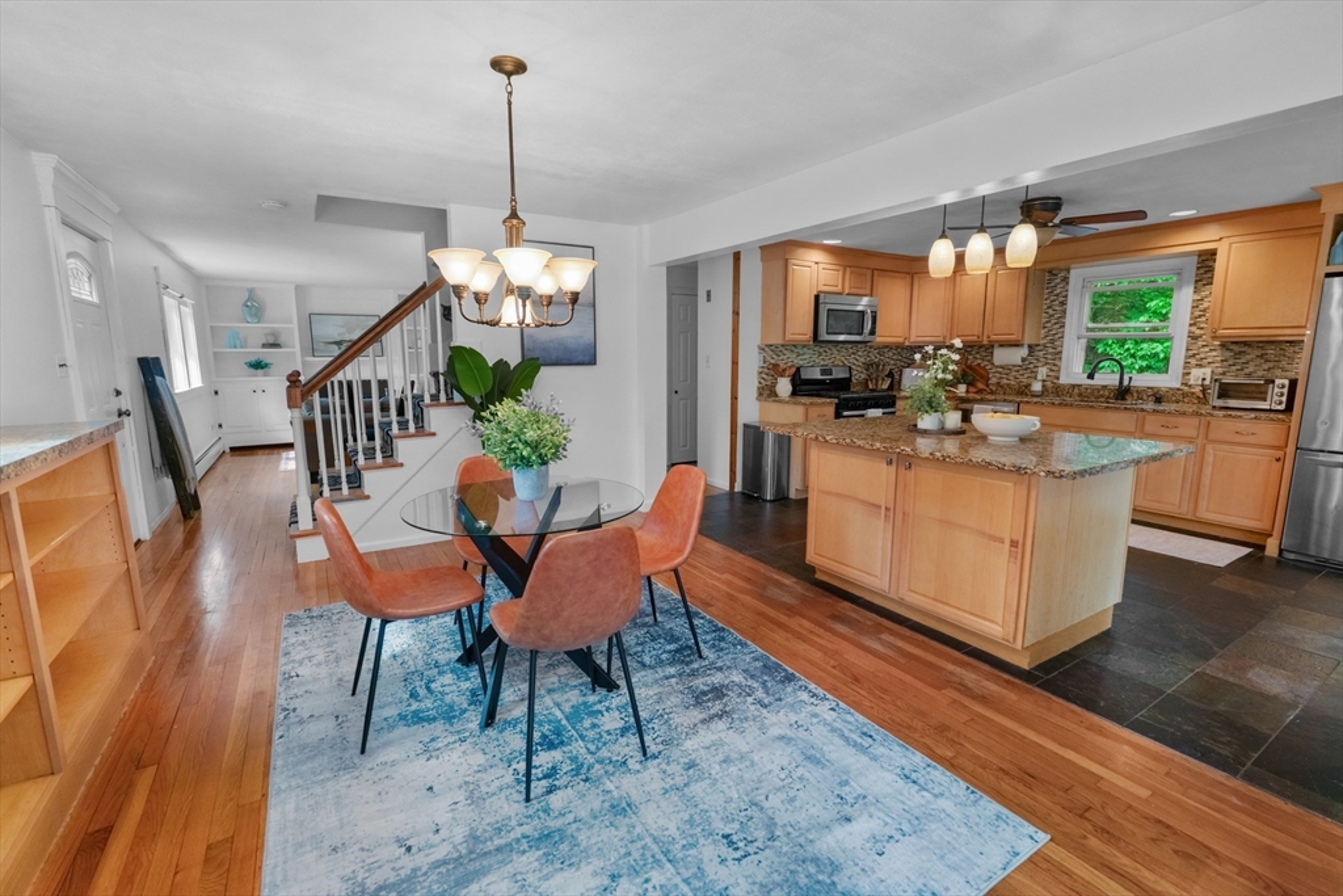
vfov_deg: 73.8
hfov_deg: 96.7
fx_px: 597
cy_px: 448
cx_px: 672
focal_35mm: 16
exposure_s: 1/40
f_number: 3.2
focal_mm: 16
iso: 320
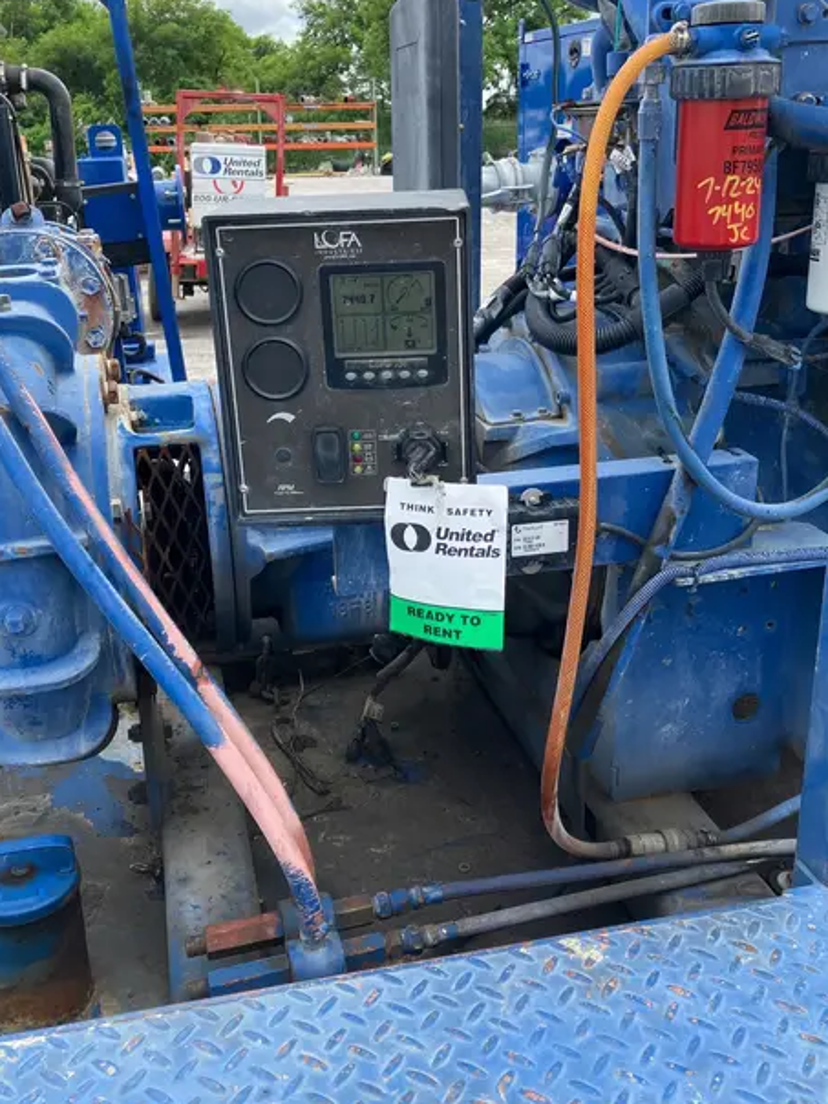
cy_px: 498
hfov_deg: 41.8
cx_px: 411
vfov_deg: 53.9
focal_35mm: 34
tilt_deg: -17.2
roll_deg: +0.9
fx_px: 1084
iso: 32
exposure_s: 1/558
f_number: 1.8
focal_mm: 3.99
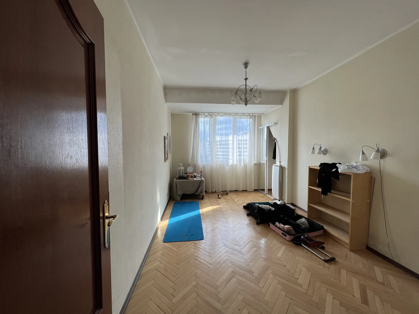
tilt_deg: -1.9
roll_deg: +1.2
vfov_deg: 89.9
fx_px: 157
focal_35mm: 13
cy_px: 157
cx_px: 210
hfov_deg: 106.2
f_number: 1.8
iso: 32
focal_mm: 1.57
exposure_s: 1/122
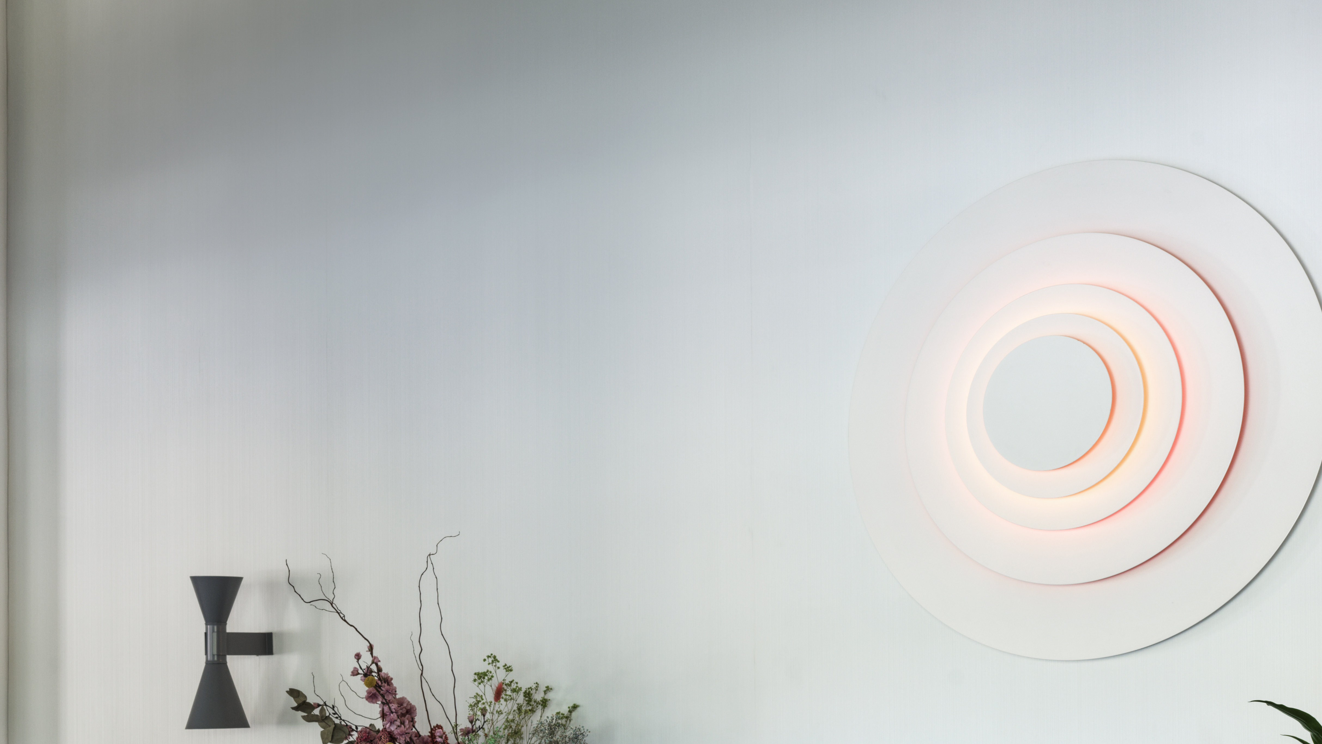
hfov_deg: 31.9
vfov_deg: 18.2
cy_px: 779
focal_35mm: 64
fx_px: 2243
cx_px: 254
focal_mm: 45
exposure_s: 1/1.43
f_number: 11
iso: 200
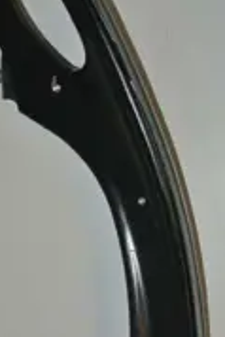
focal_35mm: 133
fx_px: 1244
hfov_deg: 10.2
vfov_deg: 15.4
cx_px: -25
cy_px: 206
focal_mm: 16.3
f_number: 4.2
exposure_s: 1/60
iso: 200
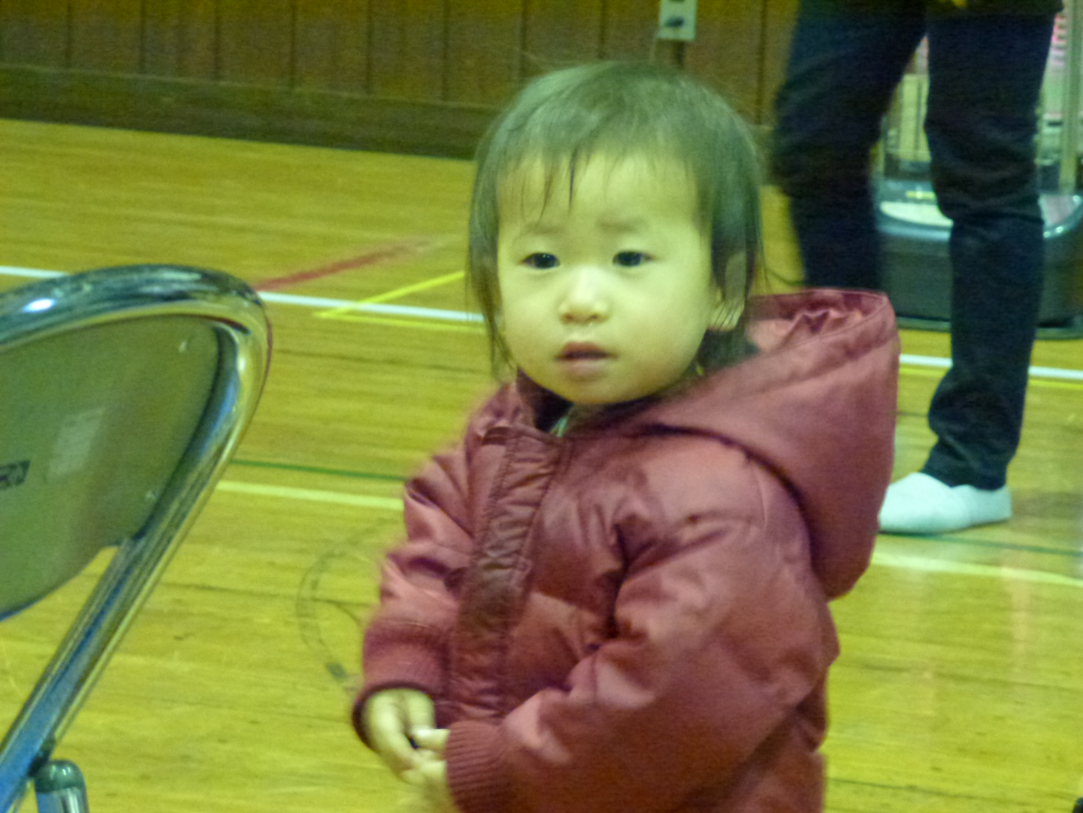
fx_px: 4443
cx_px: 542
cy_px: 406
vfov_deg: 10.4
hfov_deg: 13.9
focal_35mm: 142
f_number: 5.3
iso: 1600
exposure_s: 1/13
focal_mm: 25.5
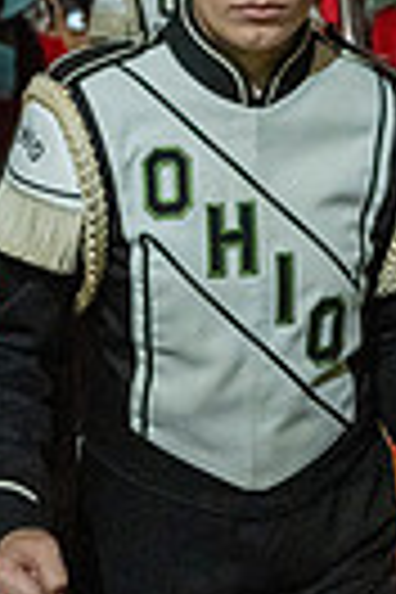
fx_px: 1353
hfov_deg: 16.6
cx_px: 148
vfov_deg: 22.4
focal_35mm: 82
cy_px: -158
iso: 20000
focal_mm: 24
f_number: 2.8
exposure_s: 1/500
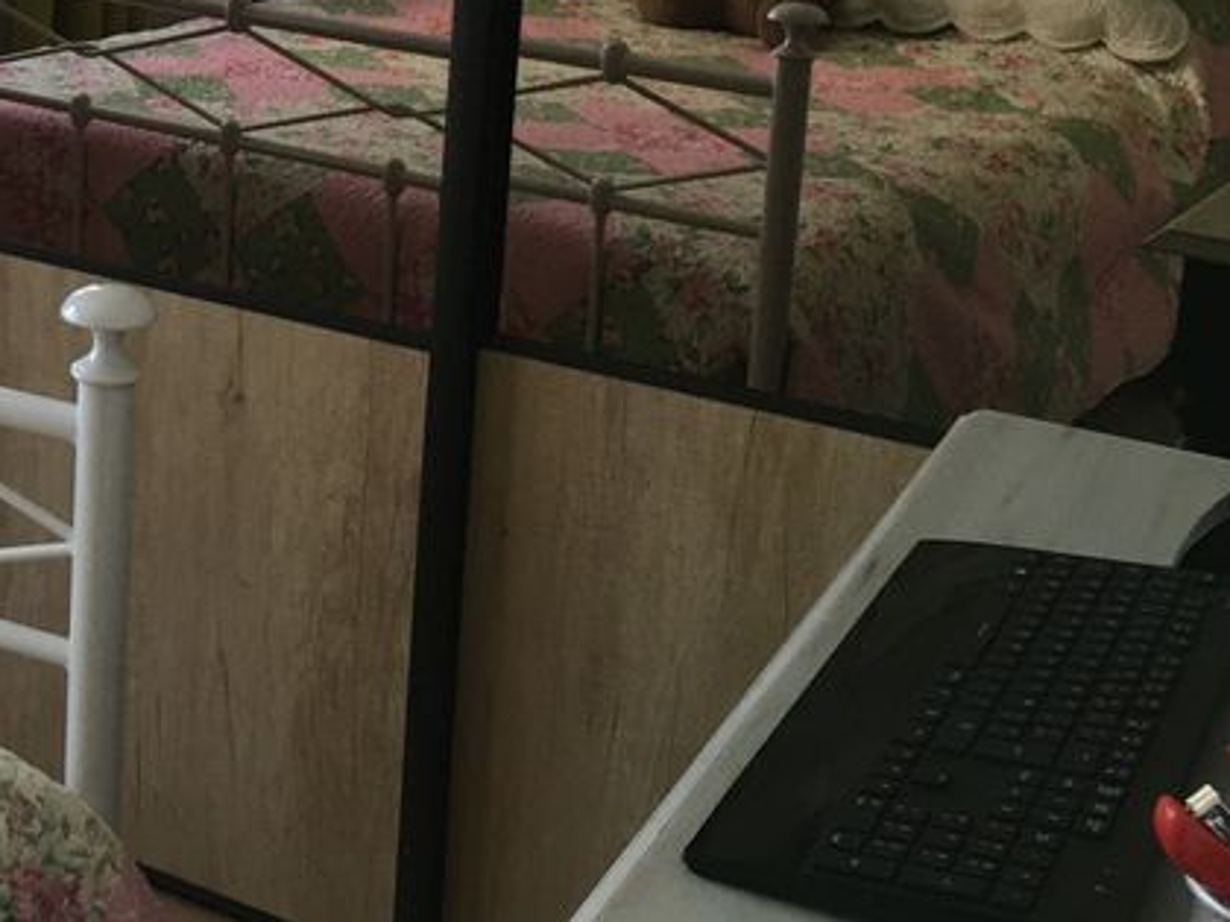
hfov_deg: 26.4
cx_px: -41
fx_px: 2452
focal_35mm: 69
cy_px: 32
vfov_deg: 20.7
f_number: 2.2
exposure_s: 1/17
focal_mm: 4.15
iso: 64
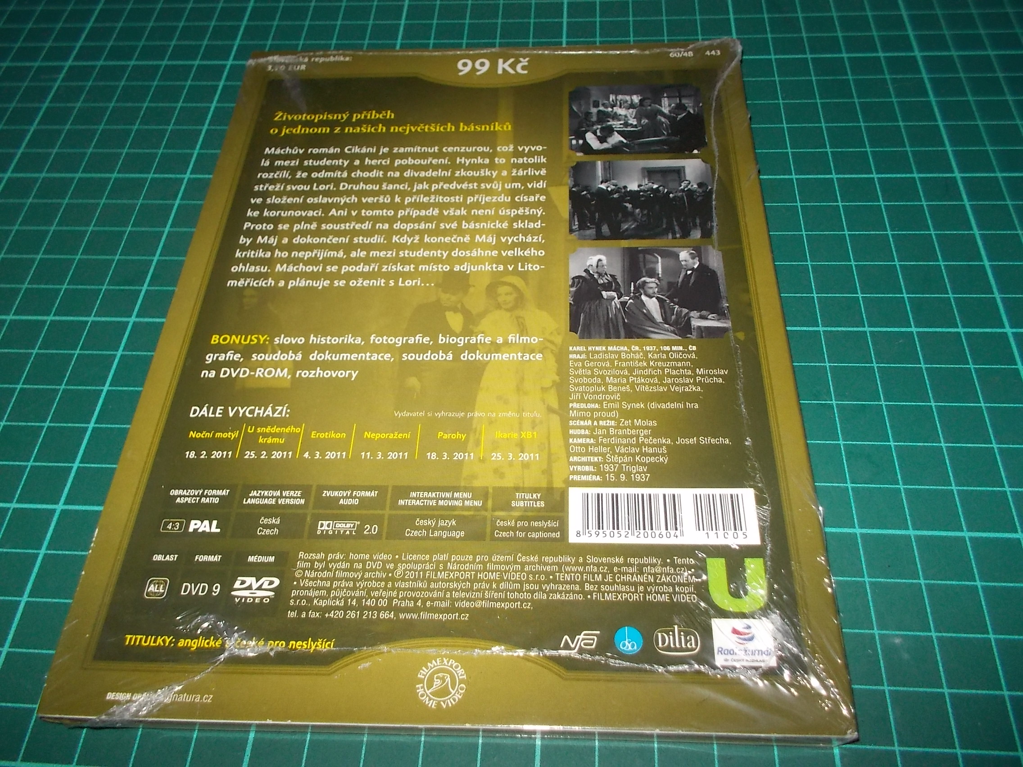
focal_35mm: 29
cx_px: 512
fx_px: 857
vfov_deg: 48.2
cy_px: 384
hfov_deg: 61.7
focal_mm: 4.1
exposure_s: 1/30
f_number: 3.3
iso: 200
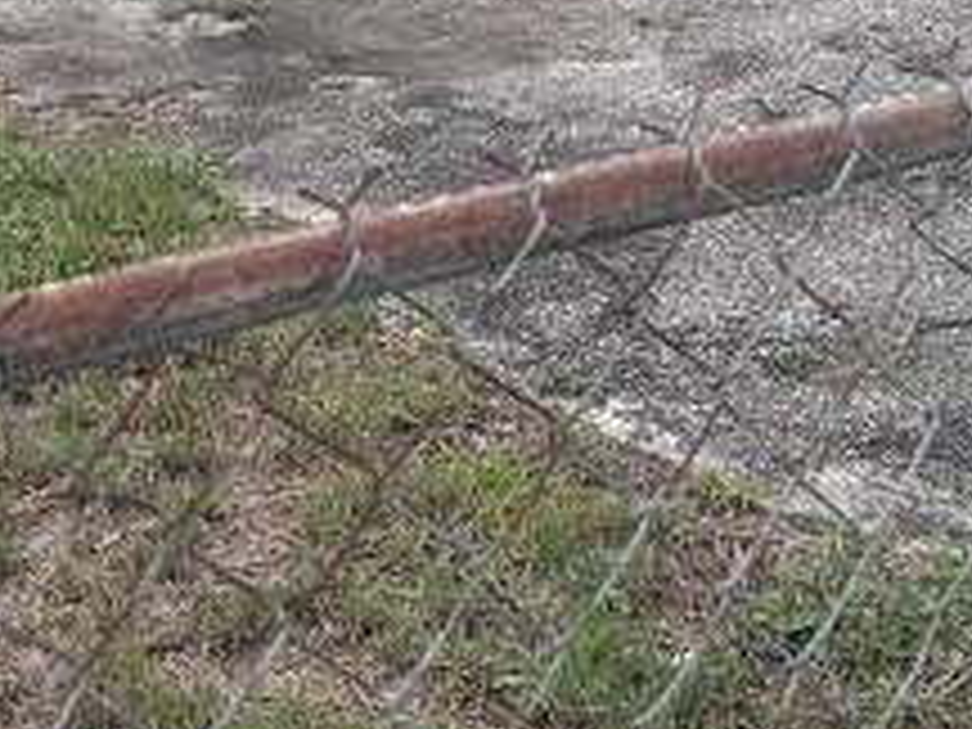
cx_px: 126
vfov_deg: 14.8
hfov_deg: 21.6
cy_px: -518
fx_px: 2499
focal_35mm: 89
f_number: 1.78
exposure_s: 1/4762
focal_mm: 6.86
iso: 80
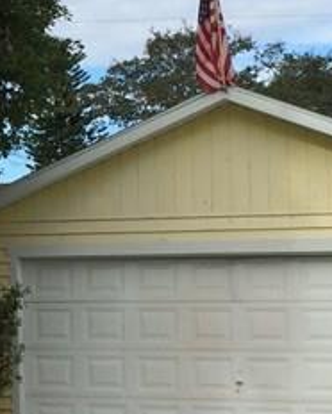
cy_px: 170
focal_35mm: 125
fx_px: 1533
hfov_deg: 11.8
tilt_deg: +4.3
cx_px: -161
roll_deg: -0.3
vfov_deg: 15.4
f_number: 2.2
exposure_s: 1/1786
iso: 32
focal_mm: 4.15
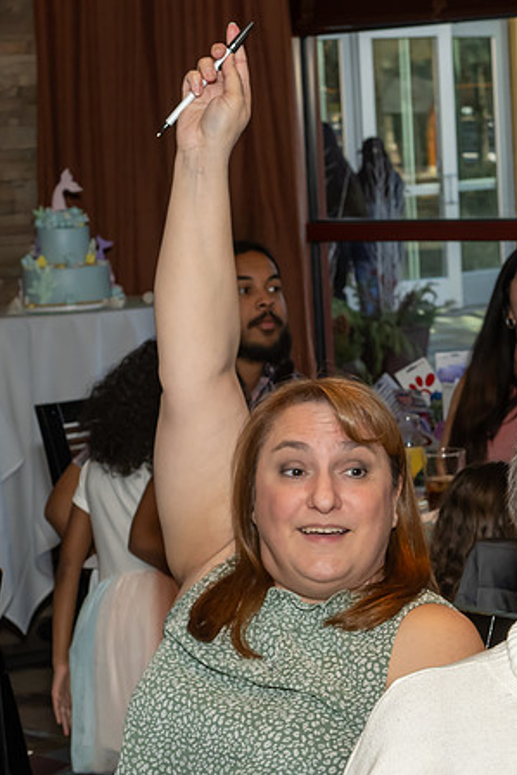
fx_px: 2368
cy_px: 425
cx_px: 279
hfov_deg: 12.5
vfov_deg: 18.6
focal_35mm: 110
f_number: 7.1
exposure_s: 1/250
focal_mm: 44
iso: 1000
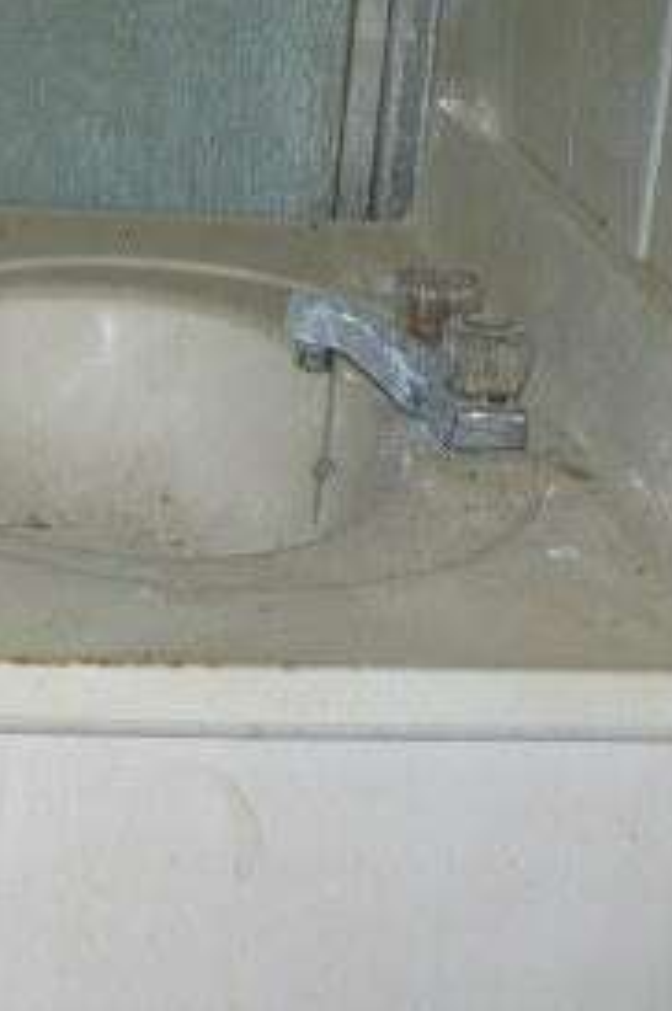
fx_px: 2526
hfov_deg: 13.8
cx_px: -480
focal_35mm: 90
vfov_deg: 22.6
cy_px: 550
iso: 100
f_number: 2.8
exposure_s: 1/30
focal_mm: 6.1
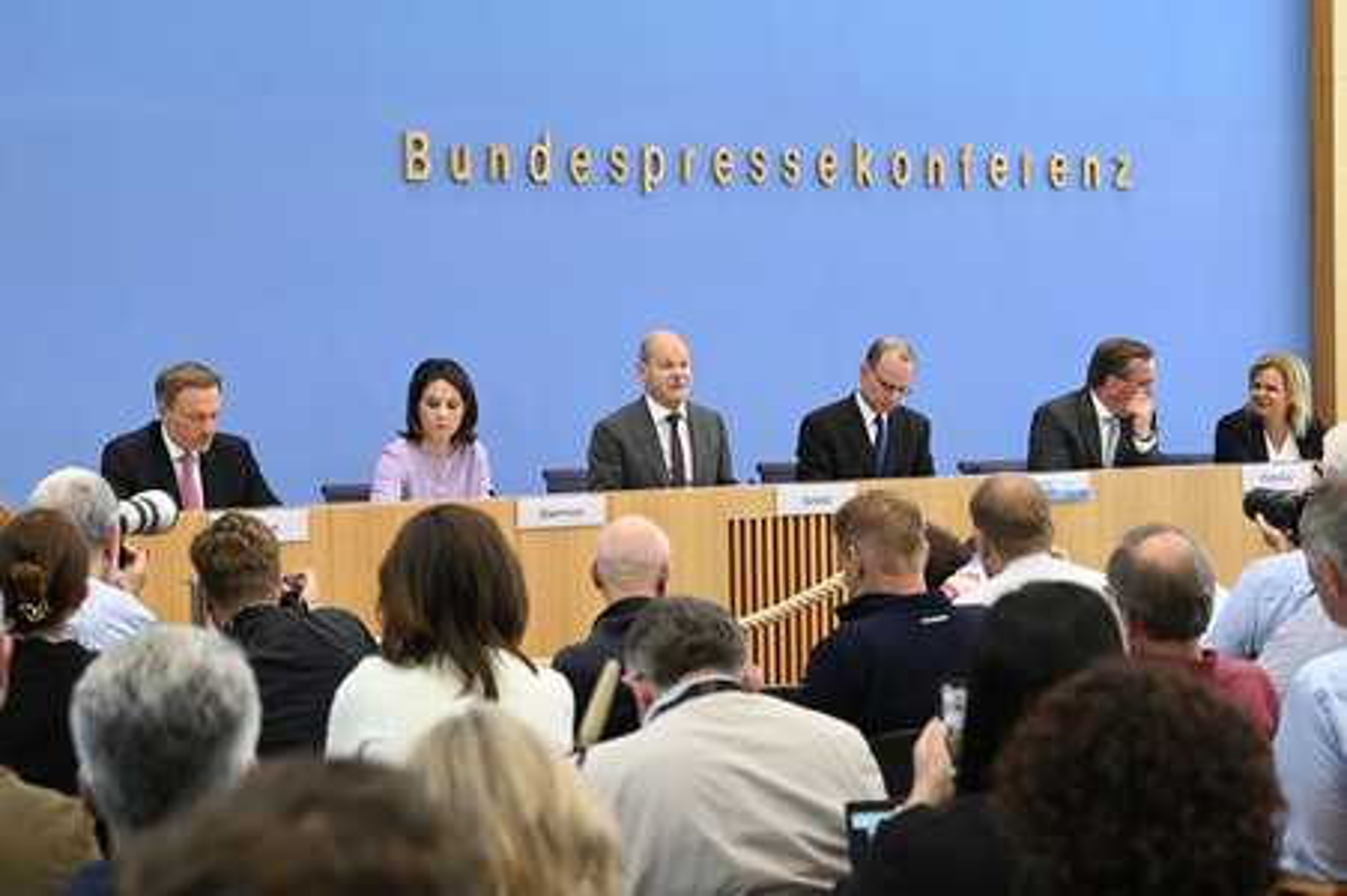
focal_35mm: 92
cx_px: 674
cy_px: 448
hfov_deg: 22.2
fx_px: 3440
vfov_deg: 14.8
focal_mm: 92
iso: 5000
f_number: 6.3
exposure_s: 1/640
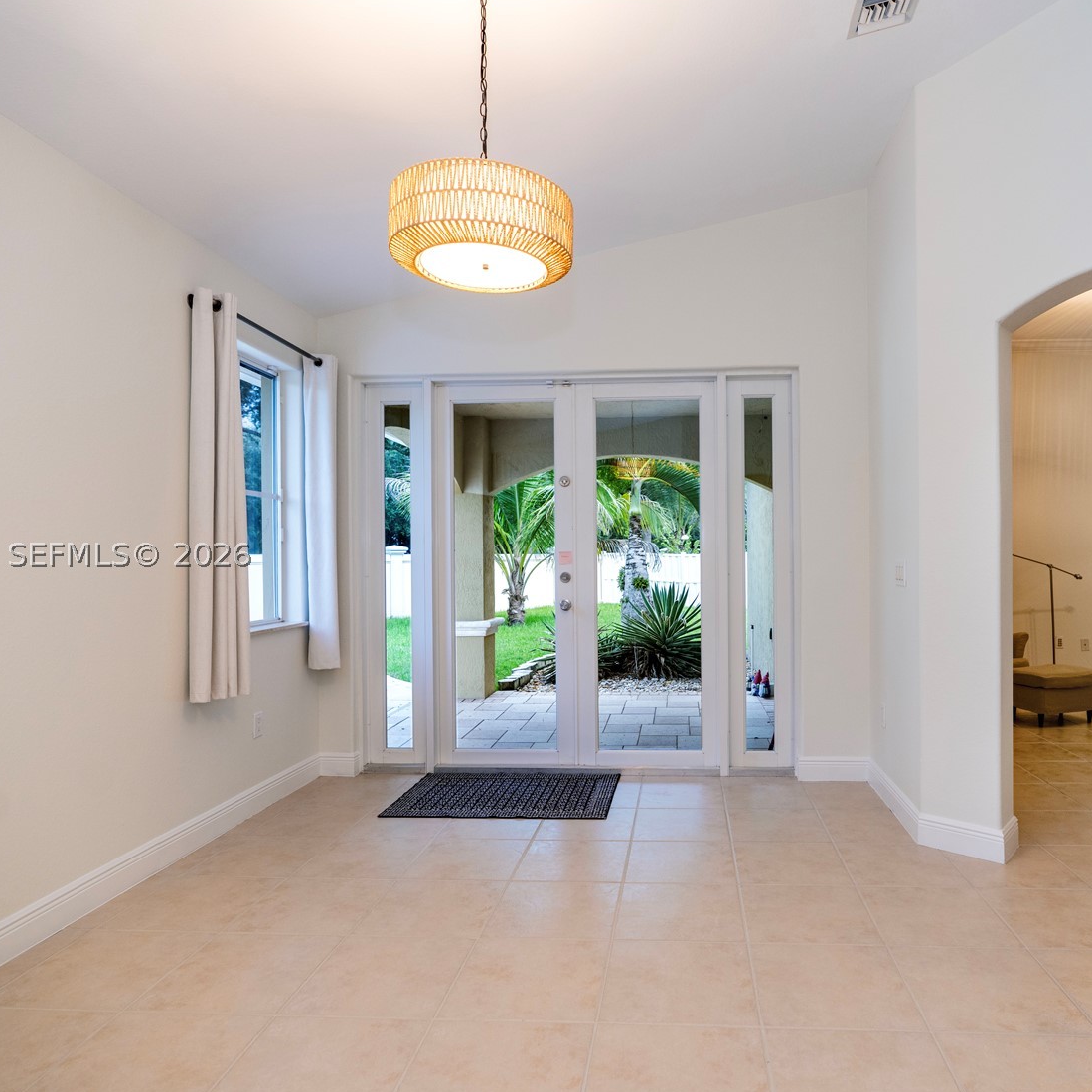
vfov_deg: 72.1
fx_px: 749
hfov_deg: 71.6
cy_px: 553
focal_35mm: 21
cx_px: 641
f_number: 4
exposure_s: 1/80
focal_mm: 16
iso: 800
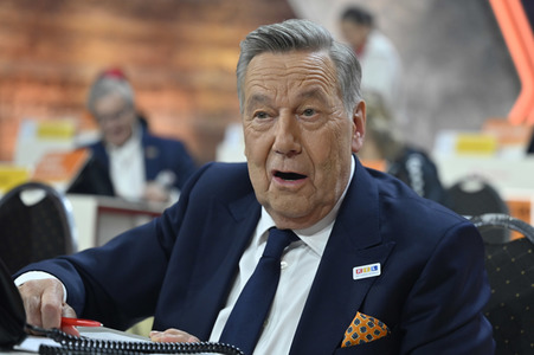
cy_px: 178
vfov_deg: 19.4
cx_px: 267
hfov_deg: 28.9
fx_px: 1038
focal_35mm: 70
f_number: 2.8
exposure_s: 1/640
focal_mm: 70
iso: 2000
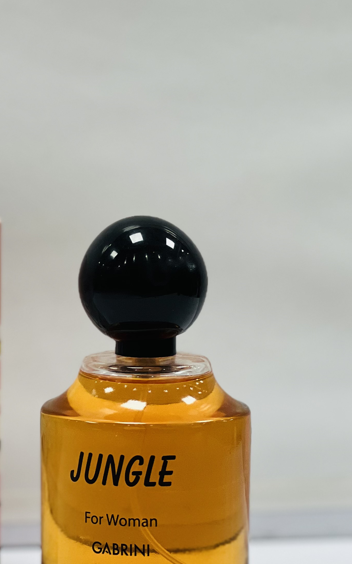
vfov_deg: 13.8
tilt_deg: -4.7
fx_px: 2318
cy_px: 233
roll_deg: -0.6
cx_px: 33
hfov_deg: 8.7
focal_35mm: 151
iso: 100
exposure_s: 1/100
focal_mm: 9
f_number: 2.8
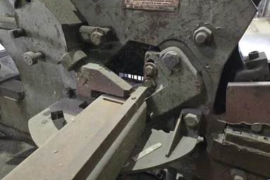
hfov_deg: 71.5
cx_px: 130
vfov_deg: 51.2
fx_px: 187
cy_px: 98
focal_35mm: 25
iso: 1250
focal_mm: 5.4
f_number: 1.8
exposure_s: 1/60
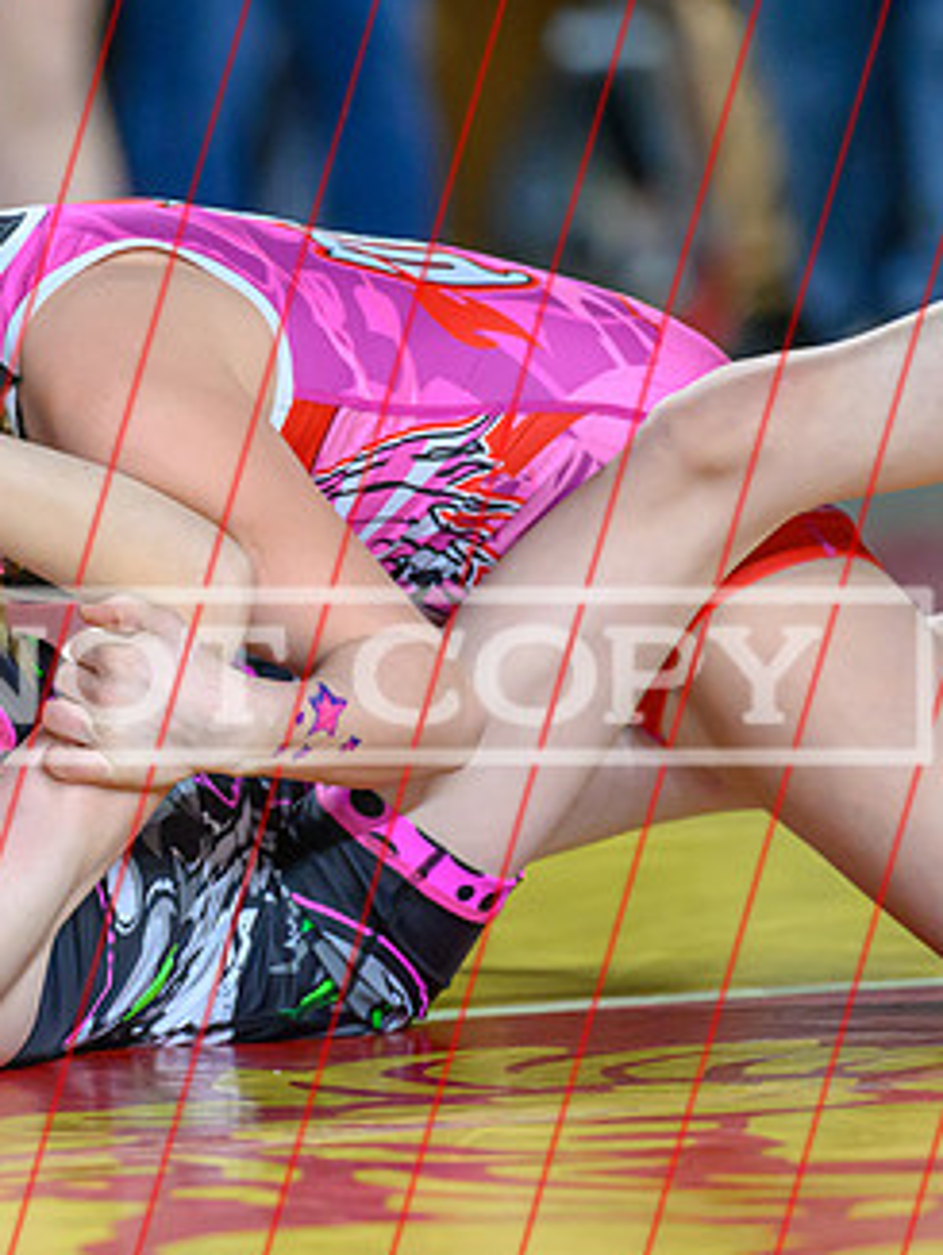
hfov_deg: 2.8
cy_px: 1049
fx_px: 19008
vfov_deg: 3.8
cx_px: -364
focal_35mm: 524
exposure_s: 1/800
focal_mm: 200
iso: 4000
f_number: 3.5
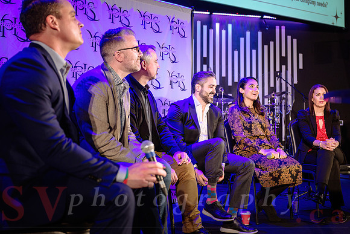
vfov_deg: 29.6
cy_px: 103
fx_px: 441
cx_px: 204
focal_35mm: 45
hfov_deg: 43.1
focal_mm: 38
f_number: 2.8
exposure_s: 1/160
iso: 1600
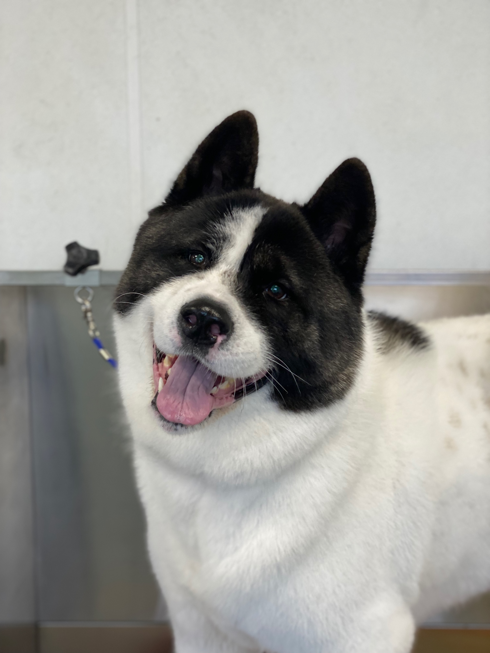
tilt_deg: -6.9
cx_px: 245
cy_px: 326
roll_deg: +2.5
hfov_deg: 28.0
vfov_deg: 36.8
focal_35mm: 52
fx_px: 981
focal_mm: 6
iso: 125
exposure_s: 1/120
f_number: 2
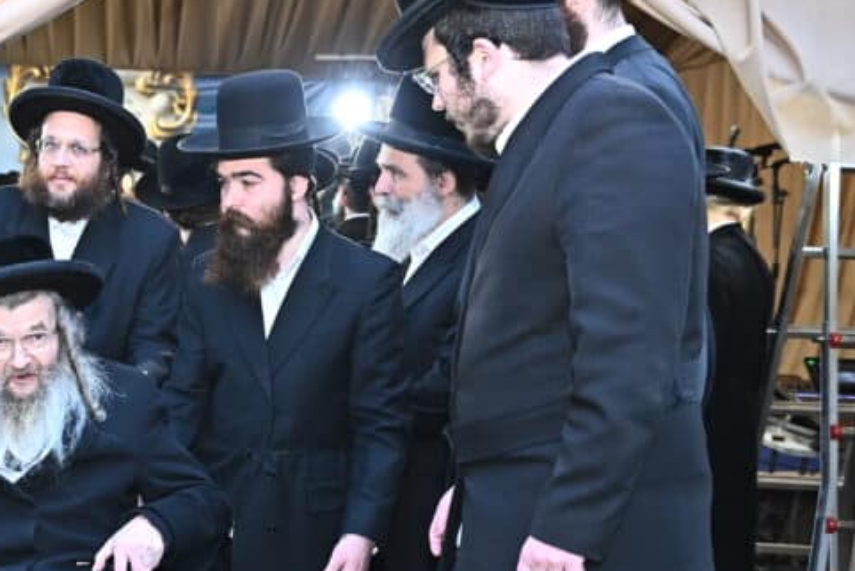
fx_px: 1568
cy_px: 457
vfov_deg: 20.4
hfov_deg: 28.9
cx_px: 34
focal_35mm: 66
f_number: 3.2
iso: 2000
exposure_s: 1/200
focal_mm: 31
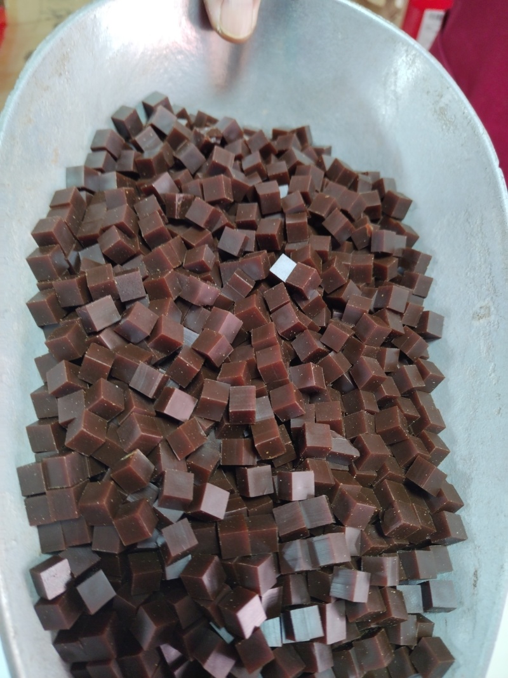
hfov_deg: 53.1
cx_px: 254
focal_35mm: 26
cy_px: 339
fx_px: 509
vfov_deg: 67.3
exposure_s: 1/25
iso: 393
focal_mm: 4.75
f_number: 1.8
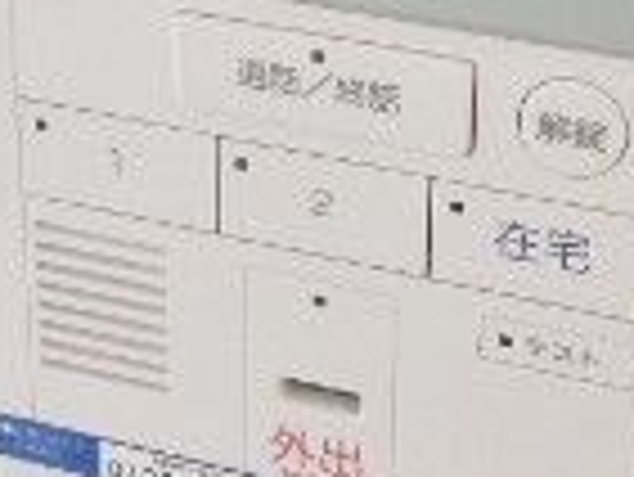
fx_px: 1741
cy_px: -216
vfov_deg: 14.6
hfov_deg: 20.6
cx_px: 400
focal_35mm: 95
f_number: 3.5
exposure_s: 1/30
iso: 320
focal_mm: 3.7
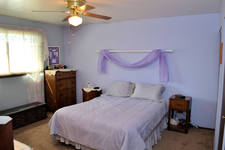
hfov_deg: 67.4
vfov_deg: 48.0
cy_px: 75
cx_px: 112
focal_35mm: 27
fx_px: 169
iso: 400
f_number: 4
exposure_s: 1/60
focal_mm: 18
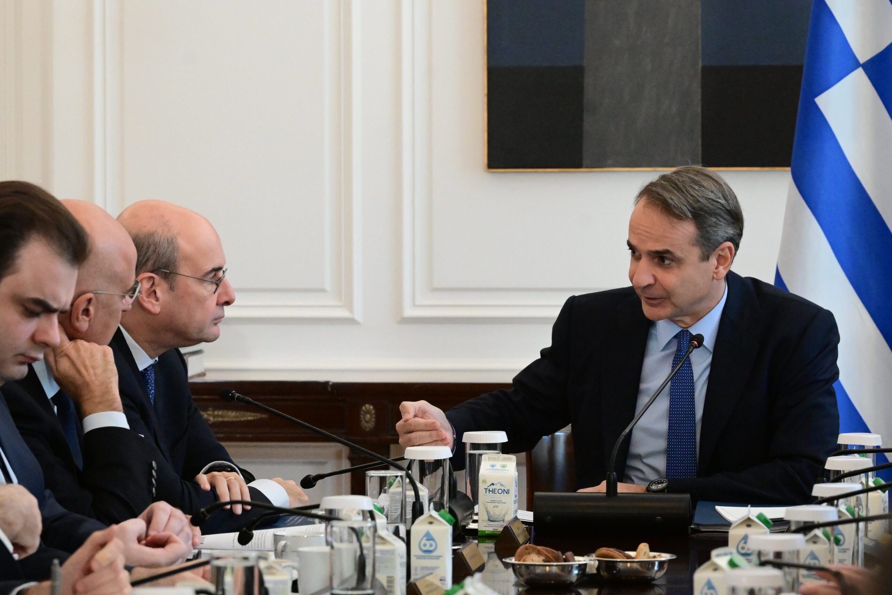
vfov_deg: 6.1
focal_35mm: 225
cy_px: 298
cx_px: 446
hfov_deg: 9.1
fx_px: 5575
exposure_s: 1/640
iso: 10000
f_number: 7.1
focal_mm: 150
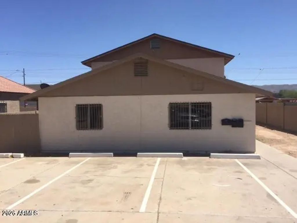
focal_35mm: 29
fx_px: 249
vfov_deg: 48.2
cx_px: 148
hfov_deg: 61.7
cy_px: 112
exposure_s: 1/2198
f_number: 2.2
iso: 32
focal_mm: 4.15
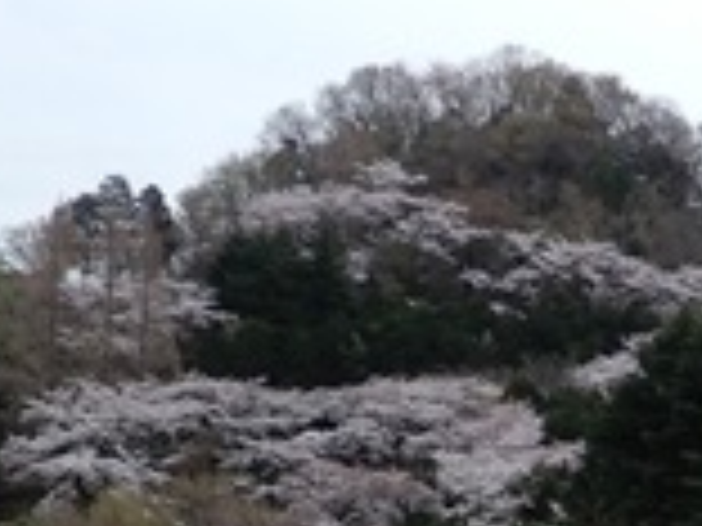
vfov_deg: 9.3
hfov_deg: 12.6
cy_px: 746
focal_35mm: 156
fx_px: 3164
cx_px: 580
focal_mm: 6.8
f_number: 4
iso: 80
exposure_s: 1/500
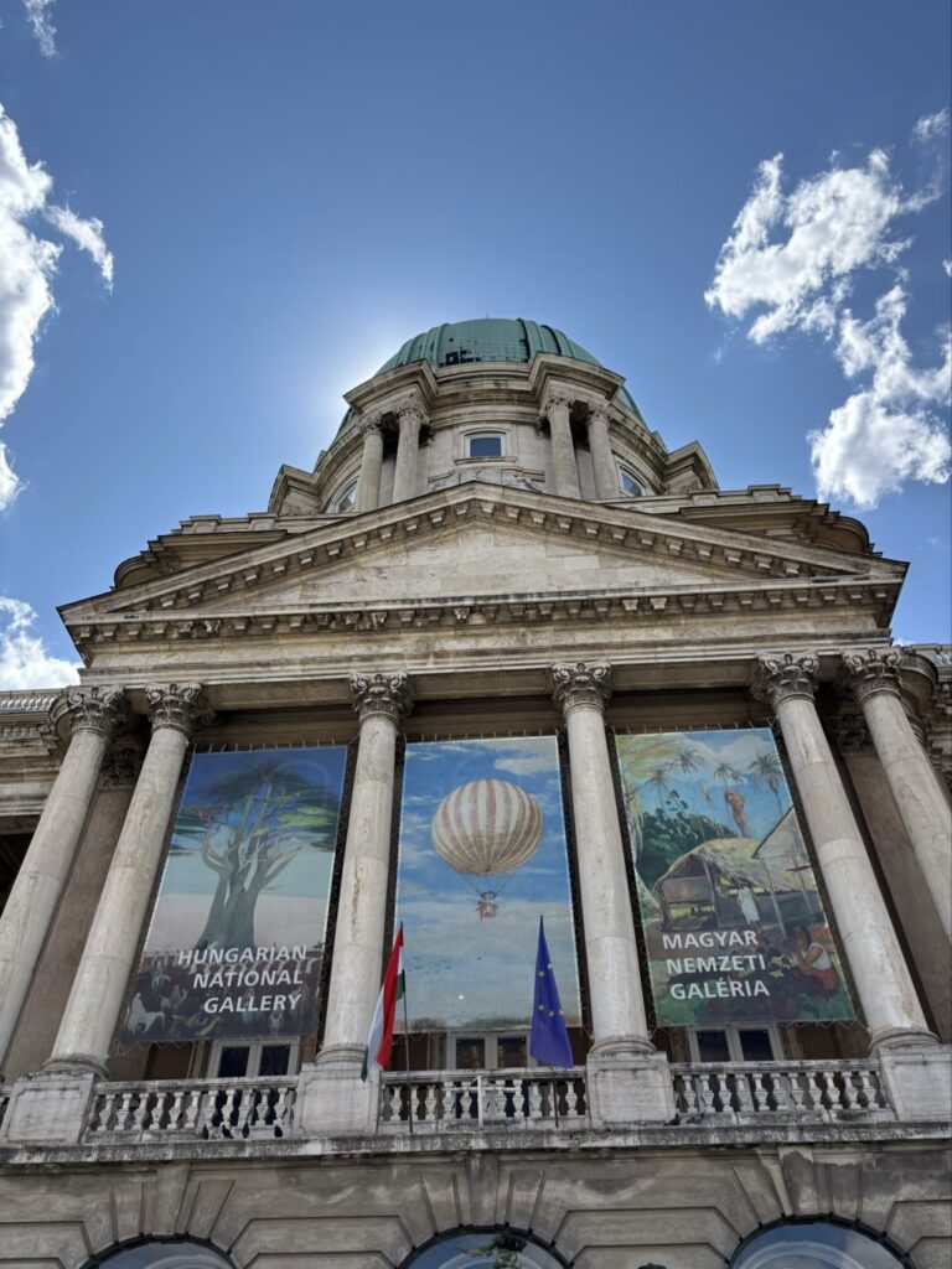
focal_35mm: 26
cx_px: 476
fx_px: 953
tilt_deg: +44.9
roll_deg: +0.8
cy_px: 634
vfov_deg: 67.3
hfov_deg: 53.1
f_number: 1.6
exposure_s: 1/3650
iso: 50
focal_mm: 5.96
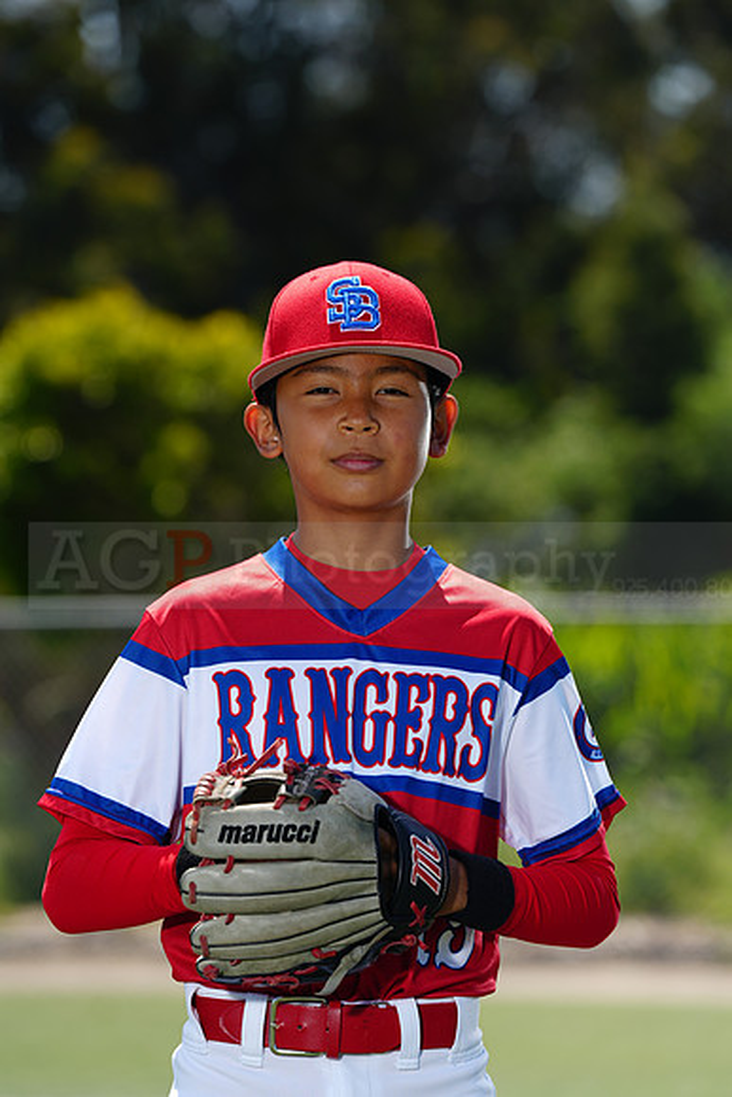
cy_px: 548
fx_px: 5761
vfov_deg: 10.9
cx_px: 366
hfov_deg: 7.3
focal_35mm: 189
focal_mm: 189
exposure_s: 1/250
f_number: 5
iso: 50
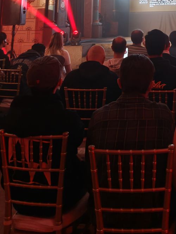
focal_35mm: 41
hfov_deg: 33.6
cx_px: 152
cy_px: -41
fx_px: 278
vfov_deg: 36.3
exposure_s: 1/9
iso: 1000
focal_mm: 2.31
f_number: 2
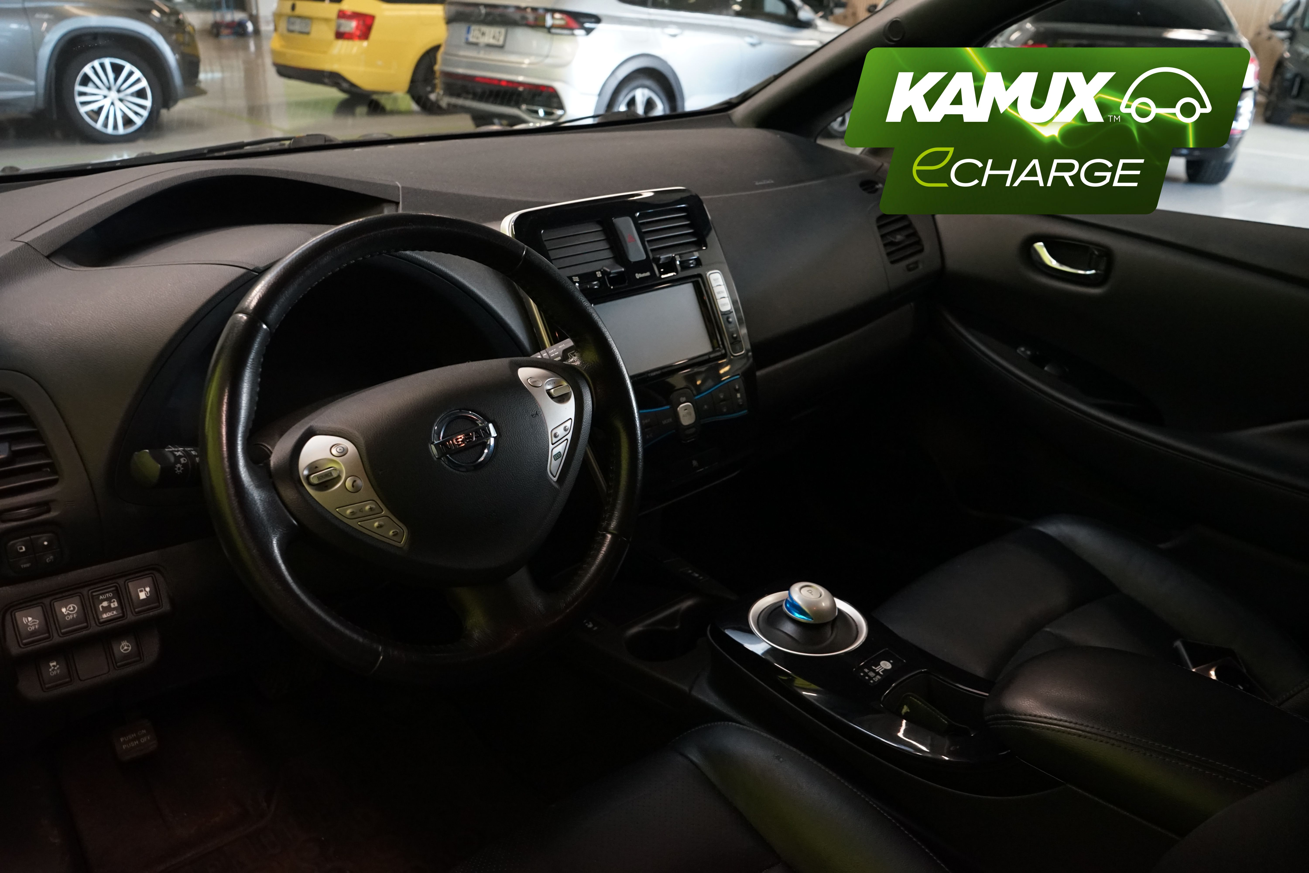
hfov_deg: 65.5
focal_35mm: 28
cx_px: 654
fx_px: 1018
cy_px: 436
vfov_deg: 46.4
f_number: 7.1
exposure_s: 1/30
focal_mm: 28
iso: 3200
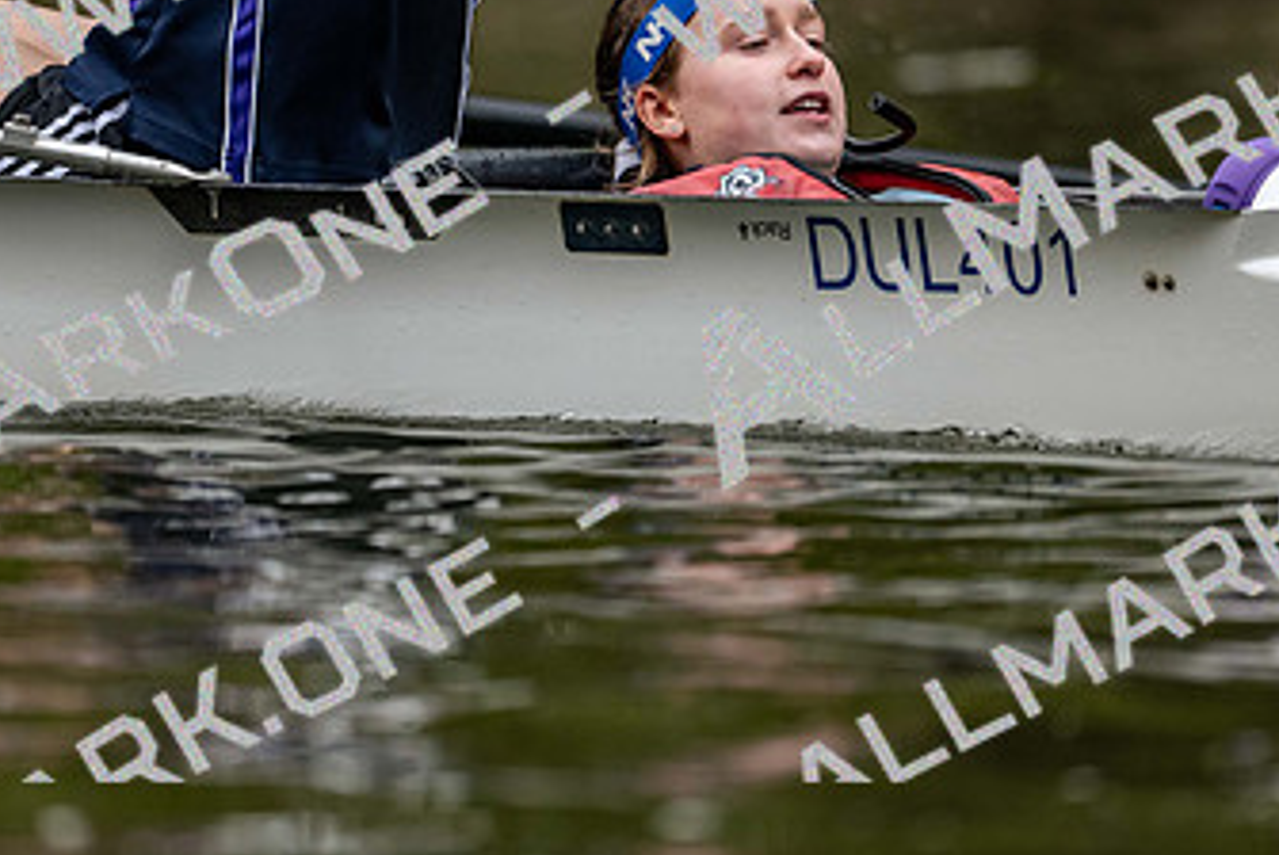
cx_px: 374
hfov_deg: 3.0
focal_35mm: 692
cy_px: 128
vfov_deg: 2.0
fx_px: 24606
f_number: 4.5
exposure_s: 1/2500
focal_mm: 400
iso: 1800
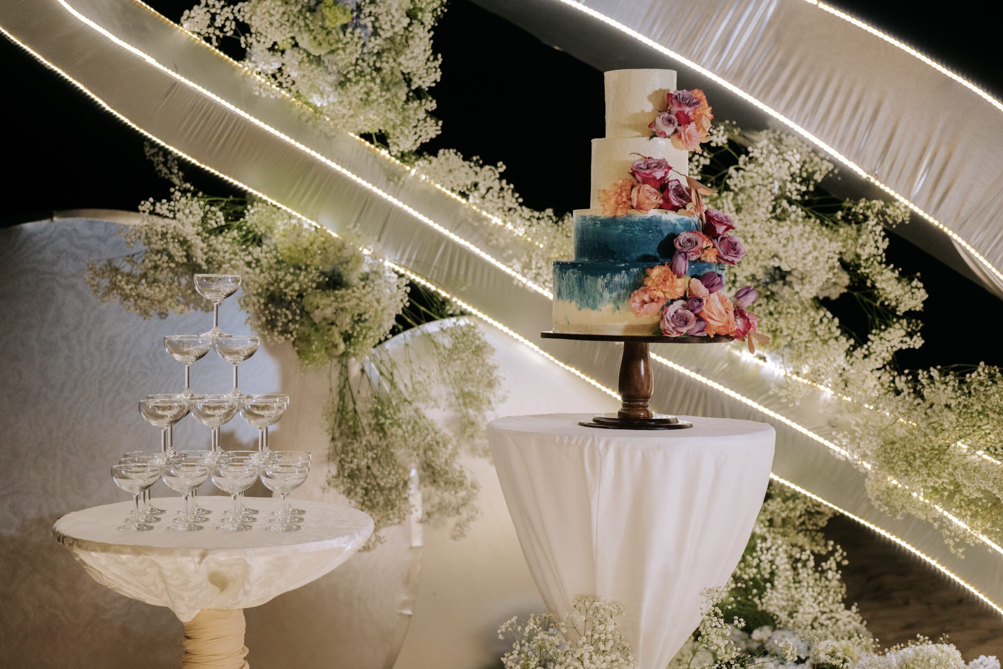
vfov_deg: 18.4
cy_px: 334
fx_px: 2062
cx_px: 502
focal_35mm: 74
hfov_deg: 27.3
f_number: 2.8
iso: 2500
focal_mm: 74
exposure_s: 1/500
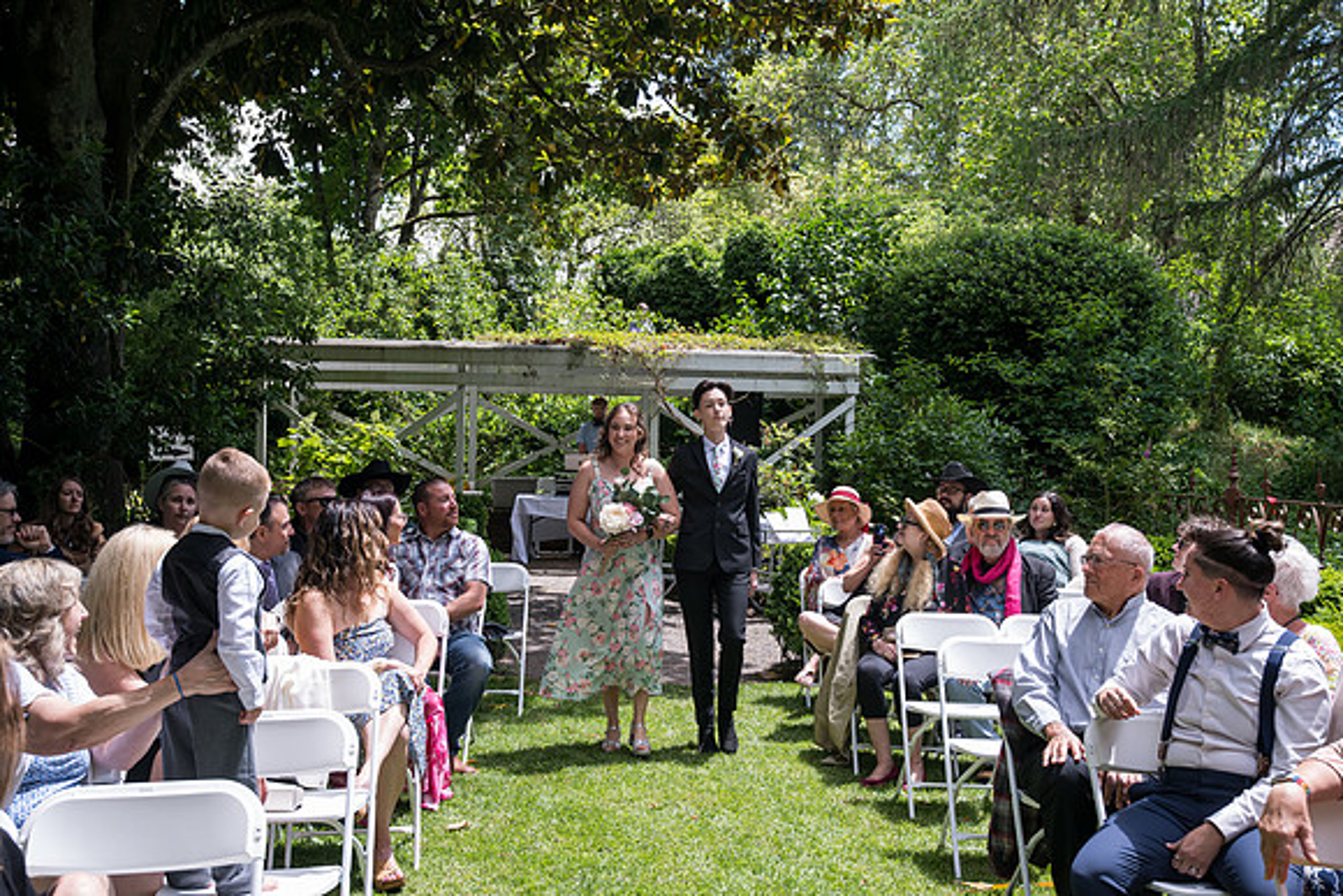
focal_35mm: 40
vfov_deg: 33.4
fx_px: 1493
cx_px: 672
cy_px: 448
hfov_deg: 48.4
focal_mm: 40
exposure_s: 1/320
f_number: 6.3
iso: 400
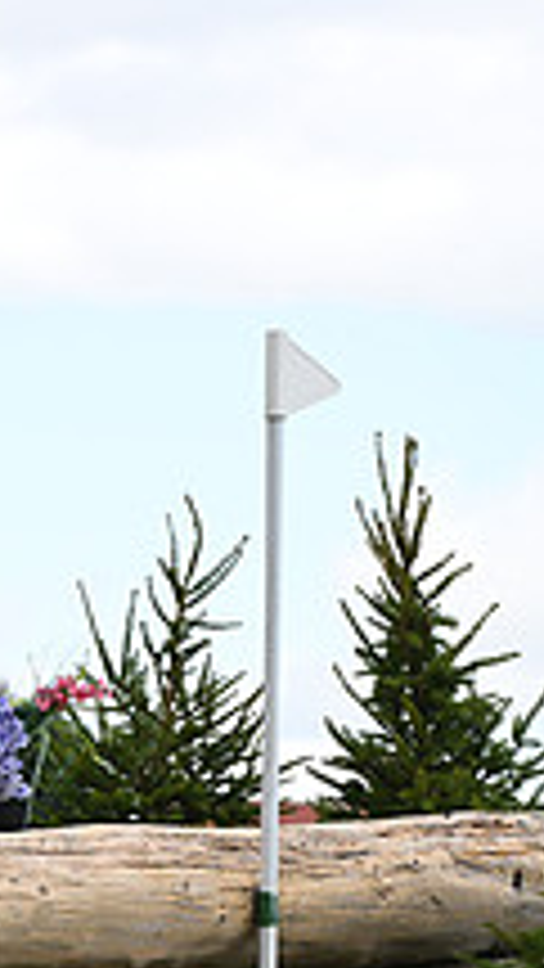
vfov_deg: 6.3
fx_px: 8844
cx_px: -652
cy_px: 574
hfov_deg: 3.5
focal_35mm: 345
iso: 360
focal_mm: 122
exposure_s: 1/1250
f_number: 4.5
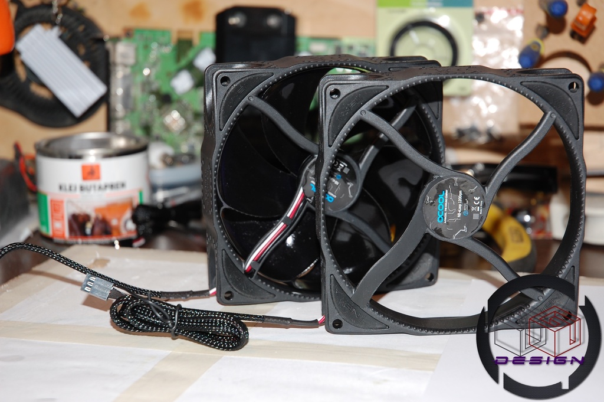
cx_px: 302
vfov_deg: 16.2
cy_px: 201
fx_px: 1408
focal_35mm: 84
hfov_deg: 24.2
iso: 200
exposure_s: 1/125
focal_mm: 56
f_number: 5.6
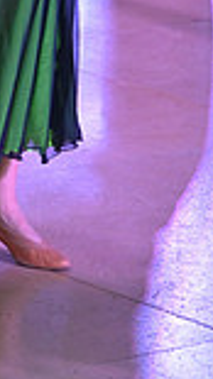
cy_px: -181
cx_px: -256
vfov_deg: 7.0
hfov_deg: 3.9
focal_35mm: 305
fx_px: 3067
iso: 3200
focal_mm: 78
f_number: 5
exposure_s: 1/320
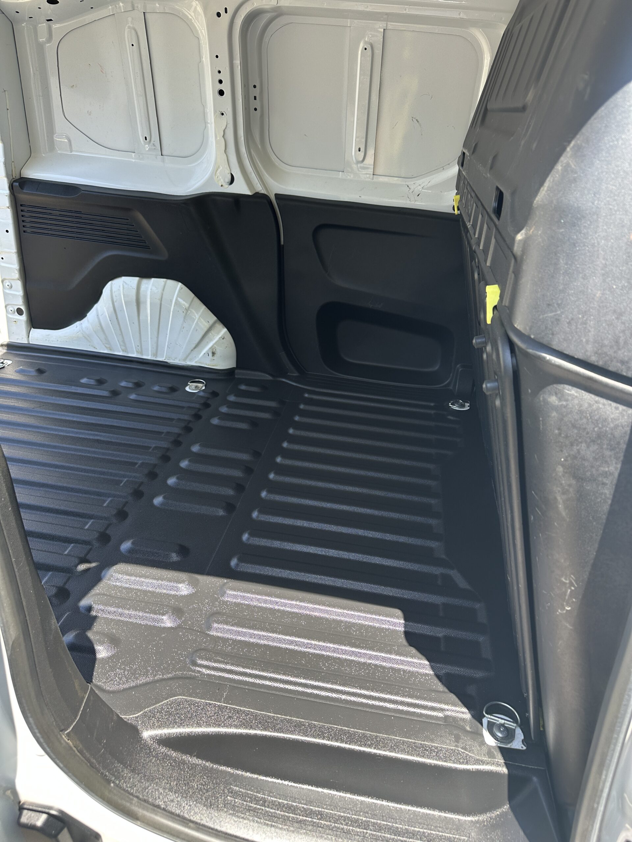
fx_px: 584
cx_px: 316
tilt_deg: -24.3
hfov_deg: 56.8
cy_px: 421
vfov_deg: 71.6
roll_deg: +2.0
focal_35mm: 24
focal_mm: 6.86
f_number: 1.78
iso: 80
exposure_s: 1/398
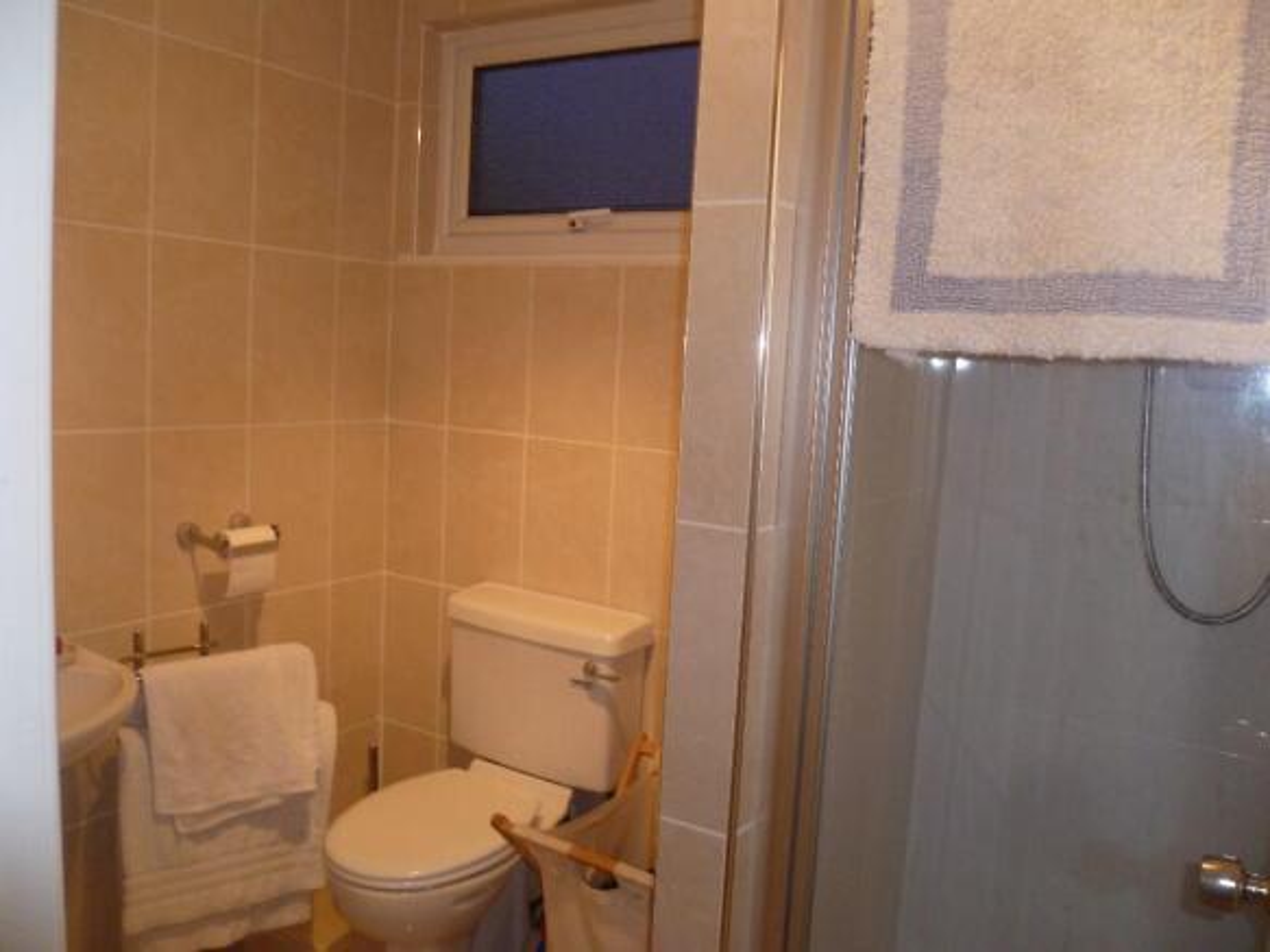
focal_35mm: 28
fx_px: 1027
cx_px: 635
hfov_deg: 63.5
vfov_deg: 49.7
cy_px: 476
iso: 125
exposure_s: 1/30
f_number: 2.8
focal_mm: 5
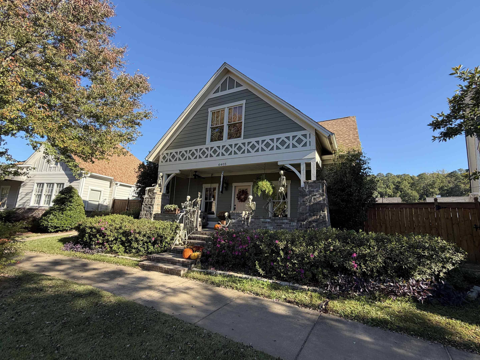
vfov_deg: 81.7
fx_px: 208
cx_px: 256
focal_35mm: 15
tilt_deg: +11.0
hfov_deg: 98.0
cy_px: 183
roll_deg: -2.7
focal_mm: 2.22
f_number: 2.2
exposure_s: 1/502
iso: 40
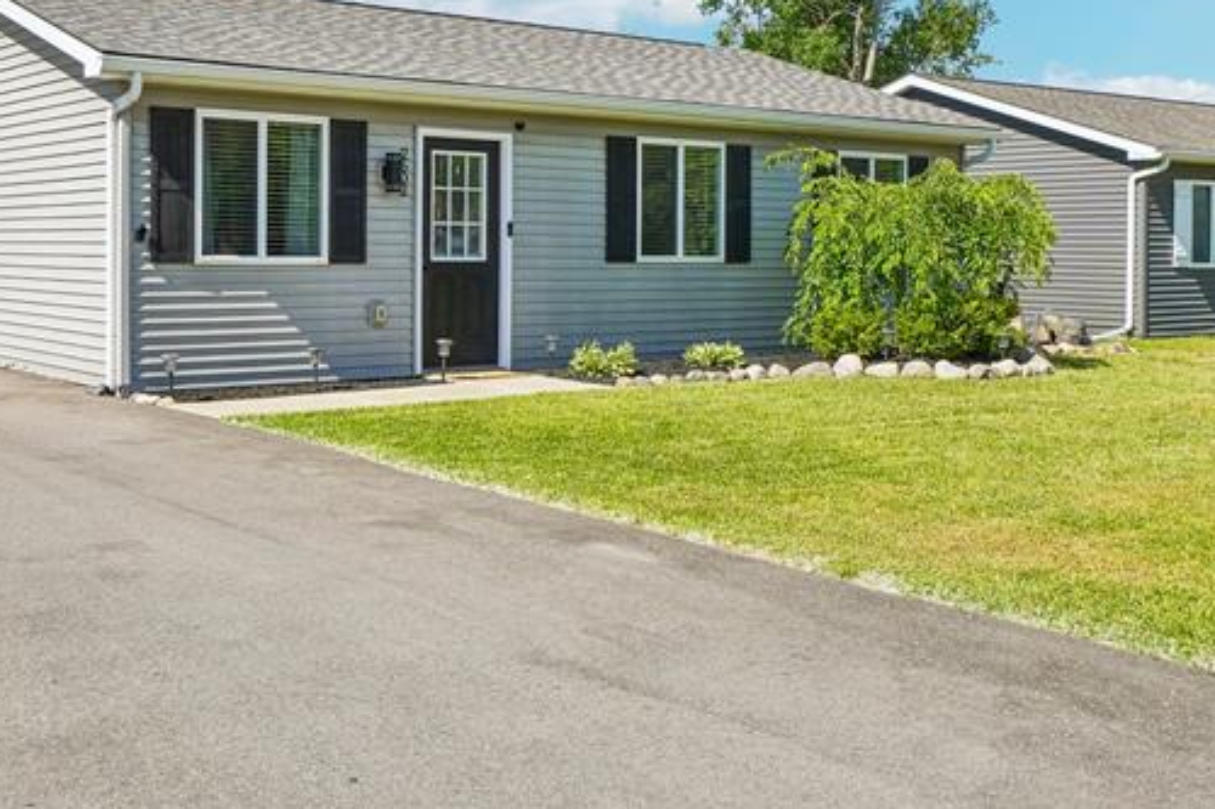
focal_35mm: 43
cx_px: 413
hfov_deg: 44.8
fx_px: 1451
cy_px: 262
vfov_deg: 30.9
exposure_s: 1/350
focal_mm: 14
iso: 100
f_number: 8
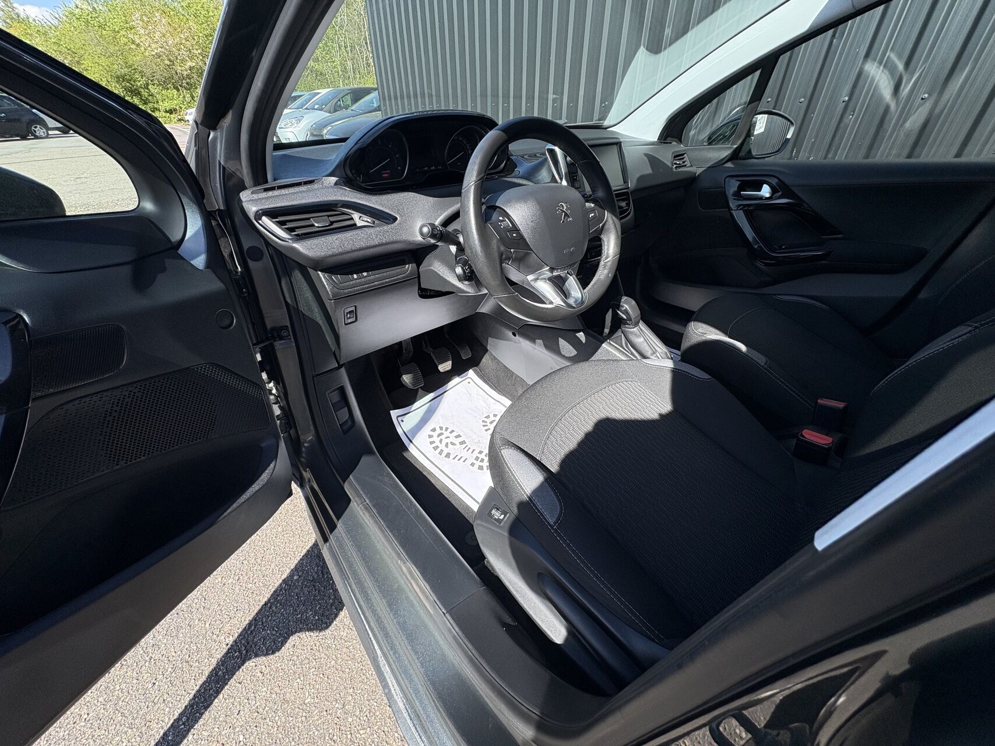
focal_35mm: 14
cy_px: 373
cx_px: 498
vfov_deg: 85.7
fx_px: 402
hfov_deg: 102.1
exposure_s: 1/749
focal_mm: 2.22
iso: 64
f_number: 2.2
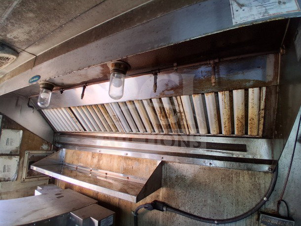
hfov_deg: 91.0
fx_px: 148
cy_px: 113
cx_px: 150
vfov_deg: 74.8
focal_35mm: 17
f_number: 2.2
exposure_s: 1/120
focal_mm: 1.4
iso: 125
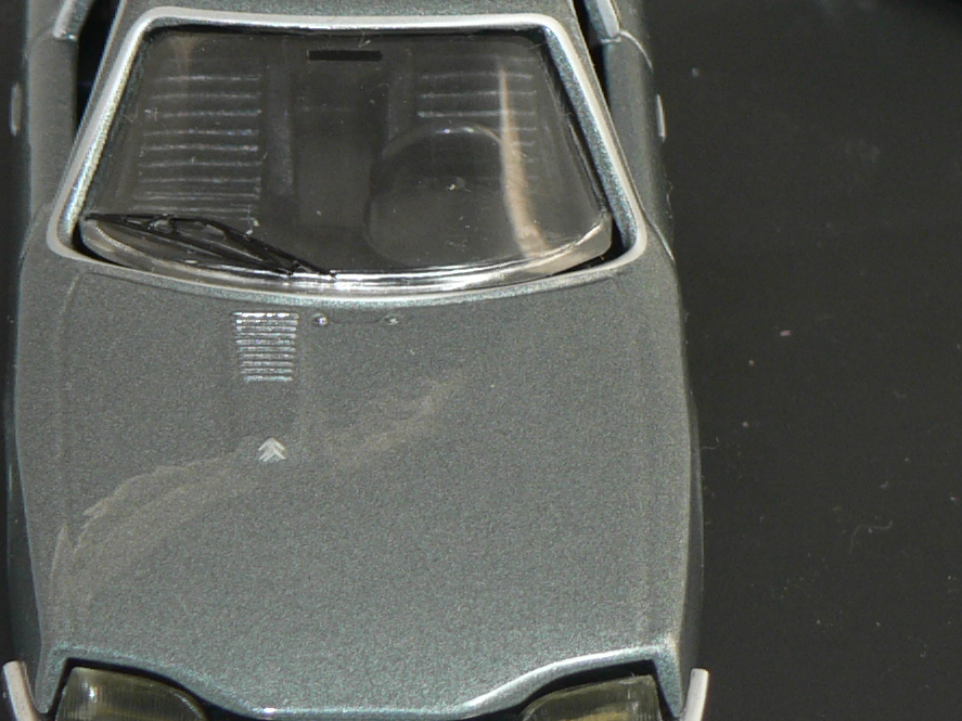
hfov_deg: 7.9
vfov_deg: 5.9
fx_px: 6975
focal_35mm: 251
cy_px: 333
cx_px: 393
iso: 80
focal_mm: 14.5
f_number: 3.2
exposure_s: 1/60
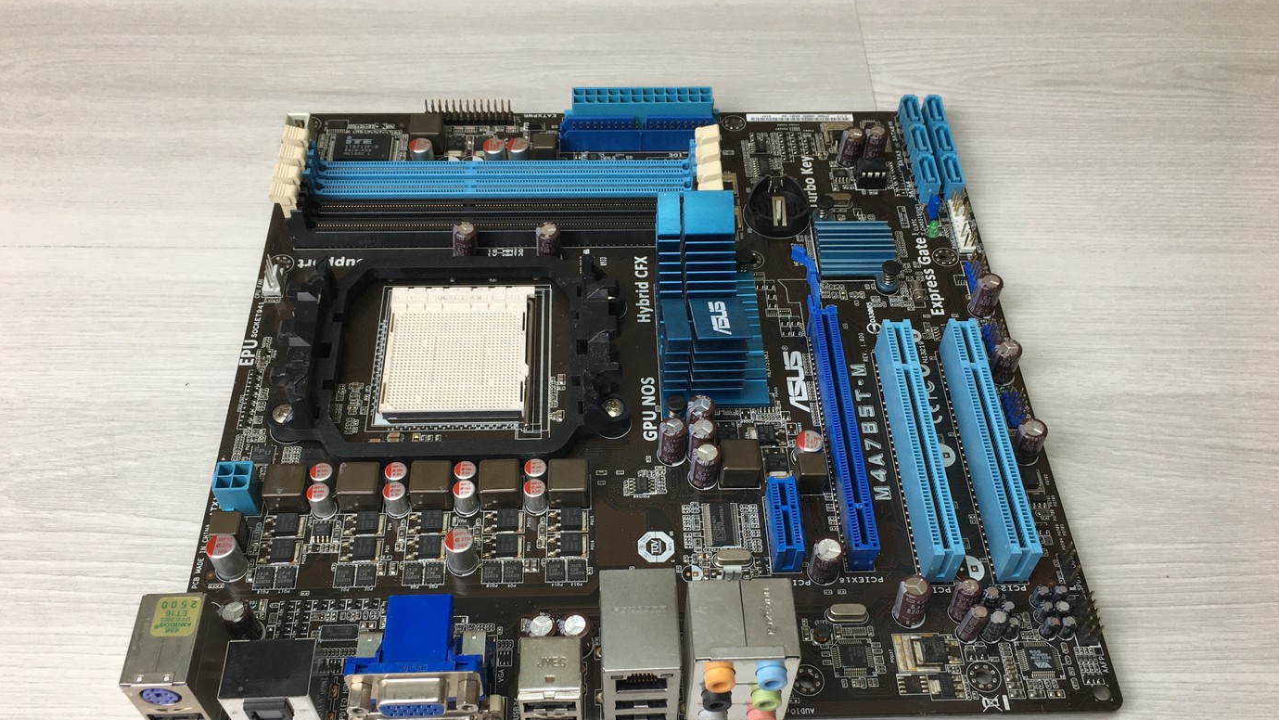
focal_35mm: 33
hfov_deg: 59.5
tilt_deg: -54.1
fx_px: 1119
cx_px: 635
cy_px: 461
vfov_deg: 35.4
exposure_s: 1/60
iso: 32
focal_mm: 4.15
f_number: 2.2
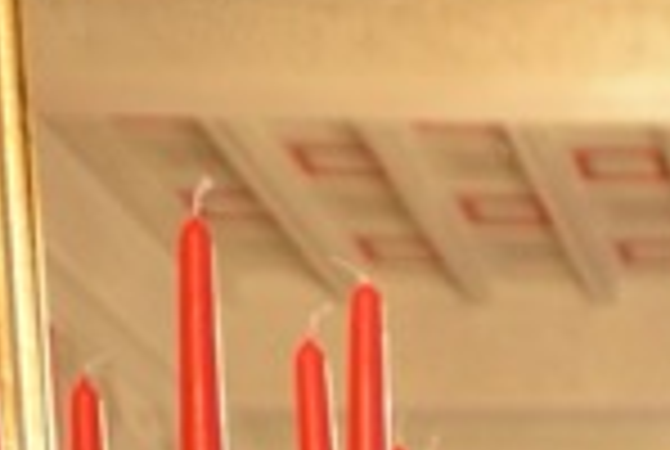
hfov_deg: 16.2
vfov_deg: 9.2
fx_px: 2126
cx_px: 1039
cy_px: 1436
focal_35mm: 114
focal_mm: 17
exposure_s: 1/40
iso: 1600
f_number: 3.2
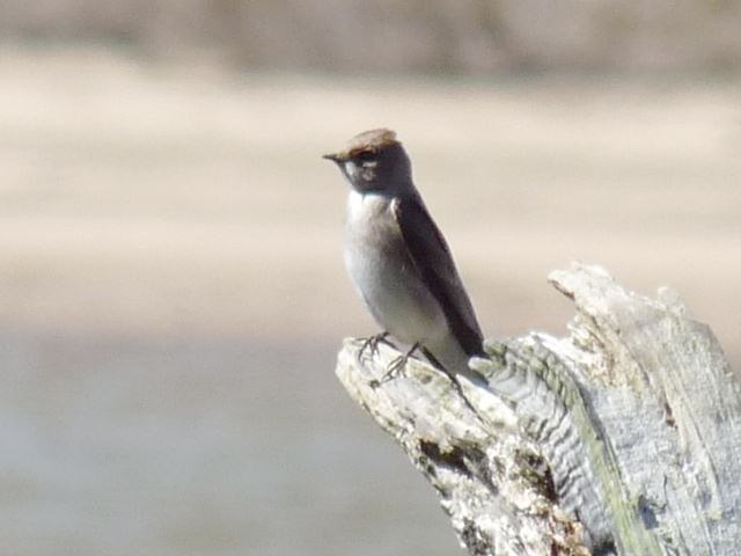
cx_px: 370
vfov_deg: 3.1
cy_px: 278
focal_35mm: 486
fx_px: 10403
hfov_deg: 4.1
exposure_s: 1/320
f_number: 5.6
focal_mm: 86.4
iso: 100
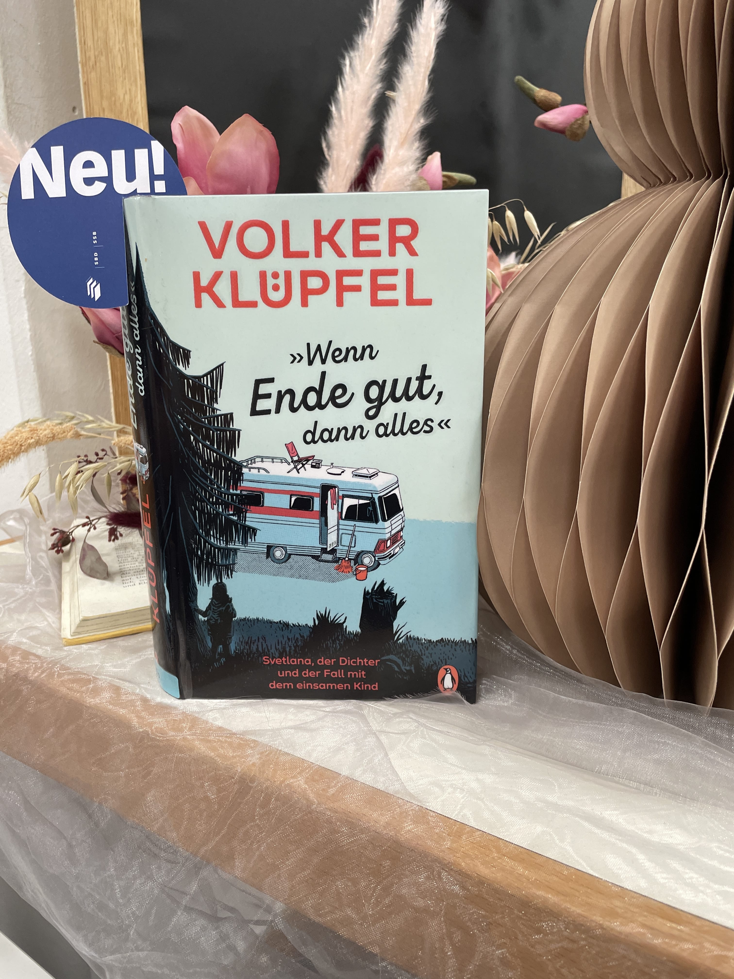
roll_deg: +1.6
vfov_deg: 67.3
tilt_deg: -13.3
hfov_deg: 53.1
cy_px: 490
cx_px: 367
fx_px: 735
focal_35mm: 26
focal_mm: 4.2
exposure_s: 1/118
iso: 125
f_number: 1.6
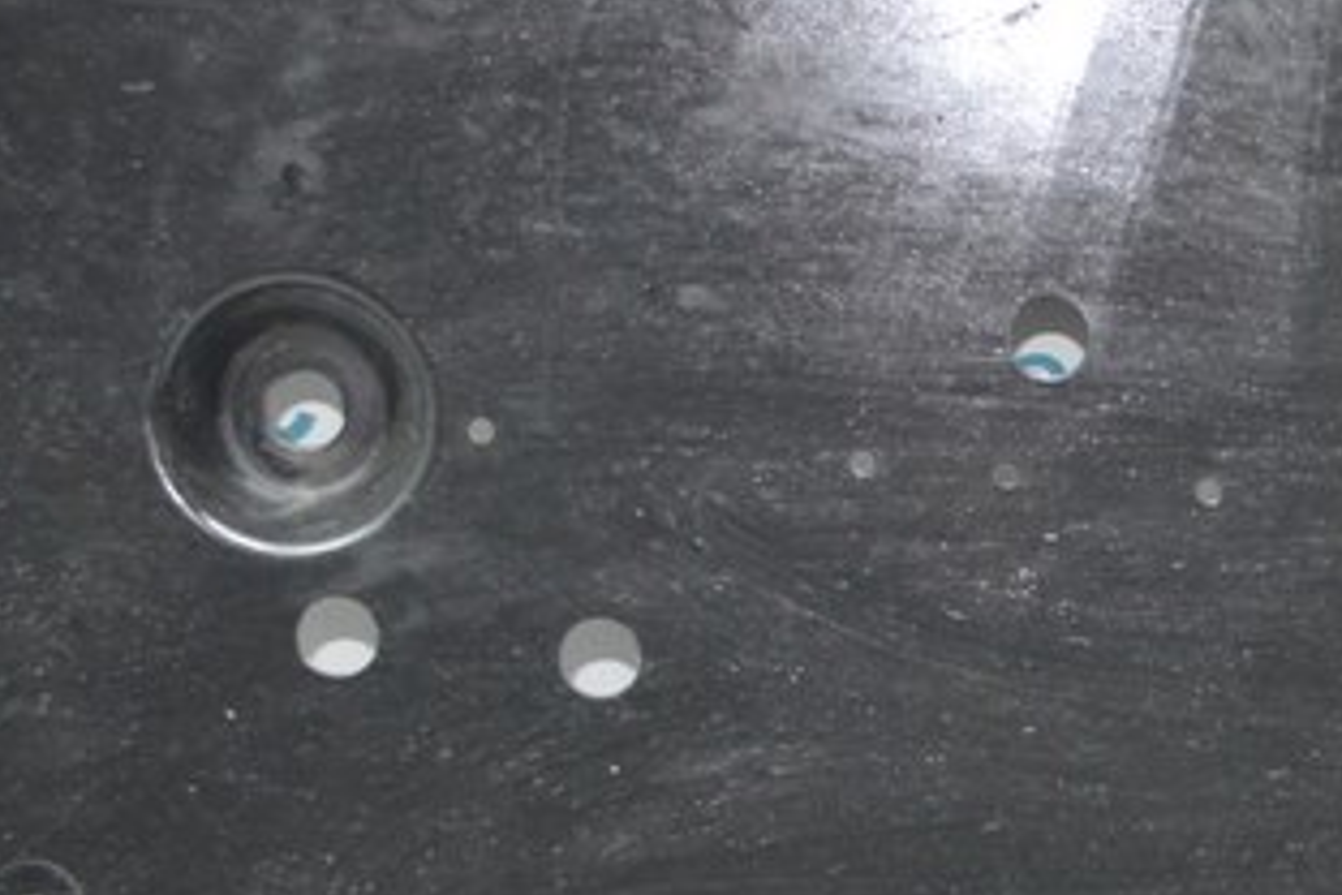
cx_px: 1325
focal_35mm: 128
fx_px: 4771
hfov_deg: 15.7
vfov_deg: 10.7
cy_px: 686
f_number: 4.2
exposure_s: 1/60
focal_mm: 26
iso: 1000
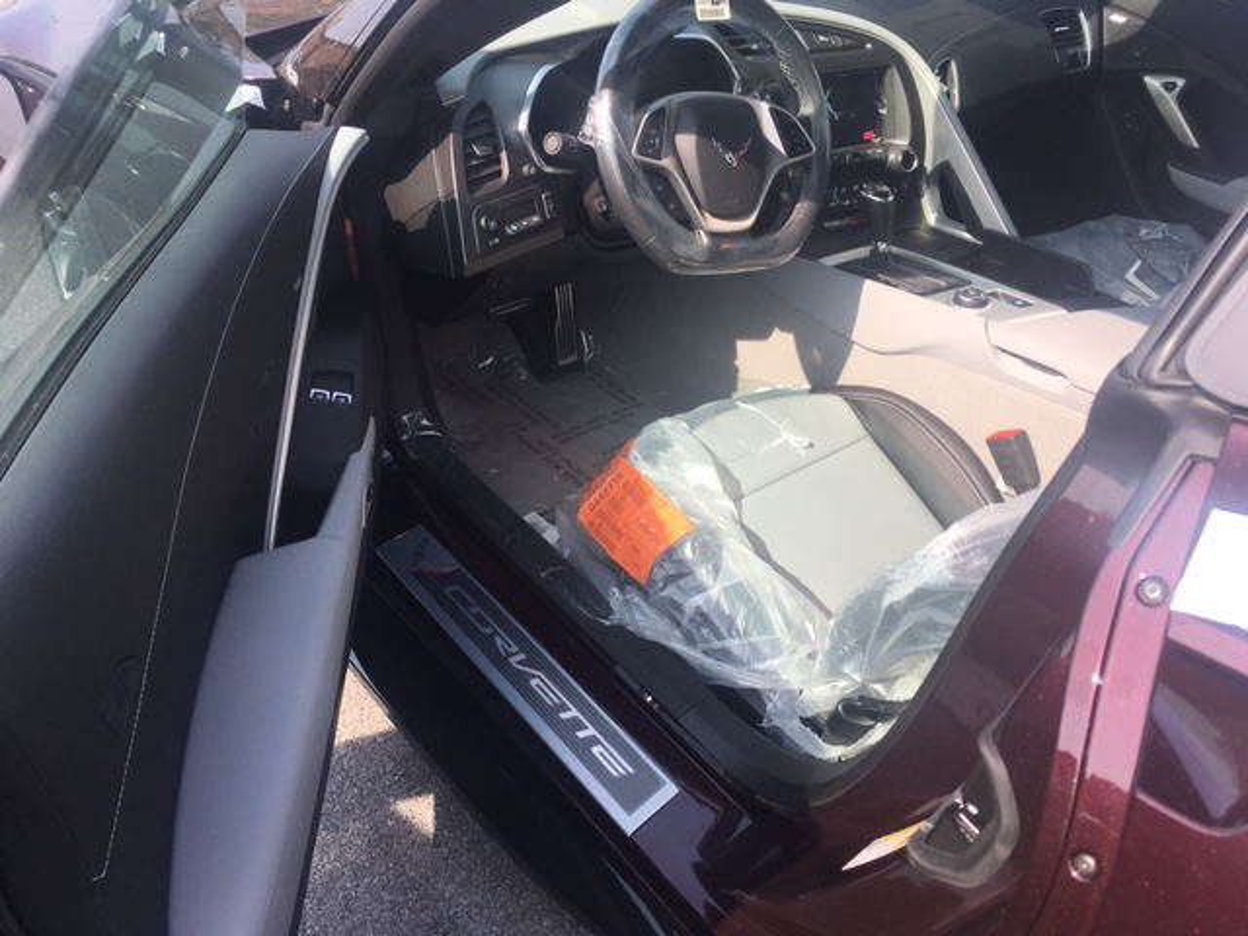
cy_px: 468
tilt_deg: -35.7
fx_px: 1046
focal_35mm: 29
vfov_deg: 48.2
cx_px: 624
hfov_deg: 61.7
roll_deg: -1.6
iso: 25
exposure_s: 1/460
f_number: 2.2
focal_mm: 4.15
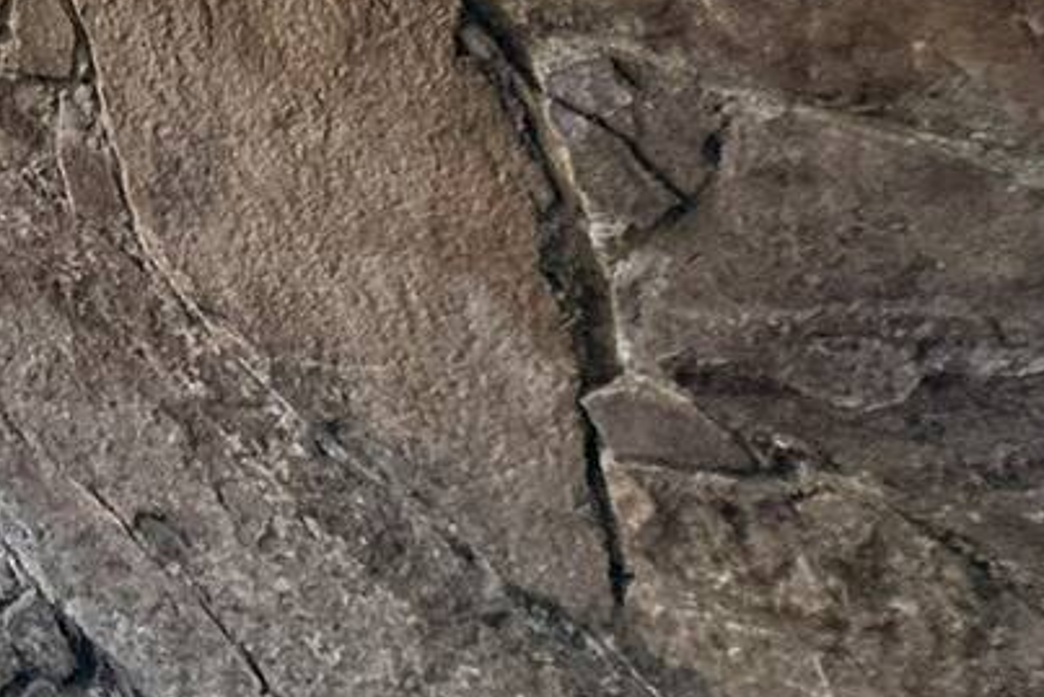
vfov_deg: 18.7
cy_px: -627
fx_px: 1508
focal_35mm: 52
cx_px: -754
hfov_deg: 23.4
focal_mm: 2.22
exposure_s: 1/99
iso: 250
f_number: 2.2
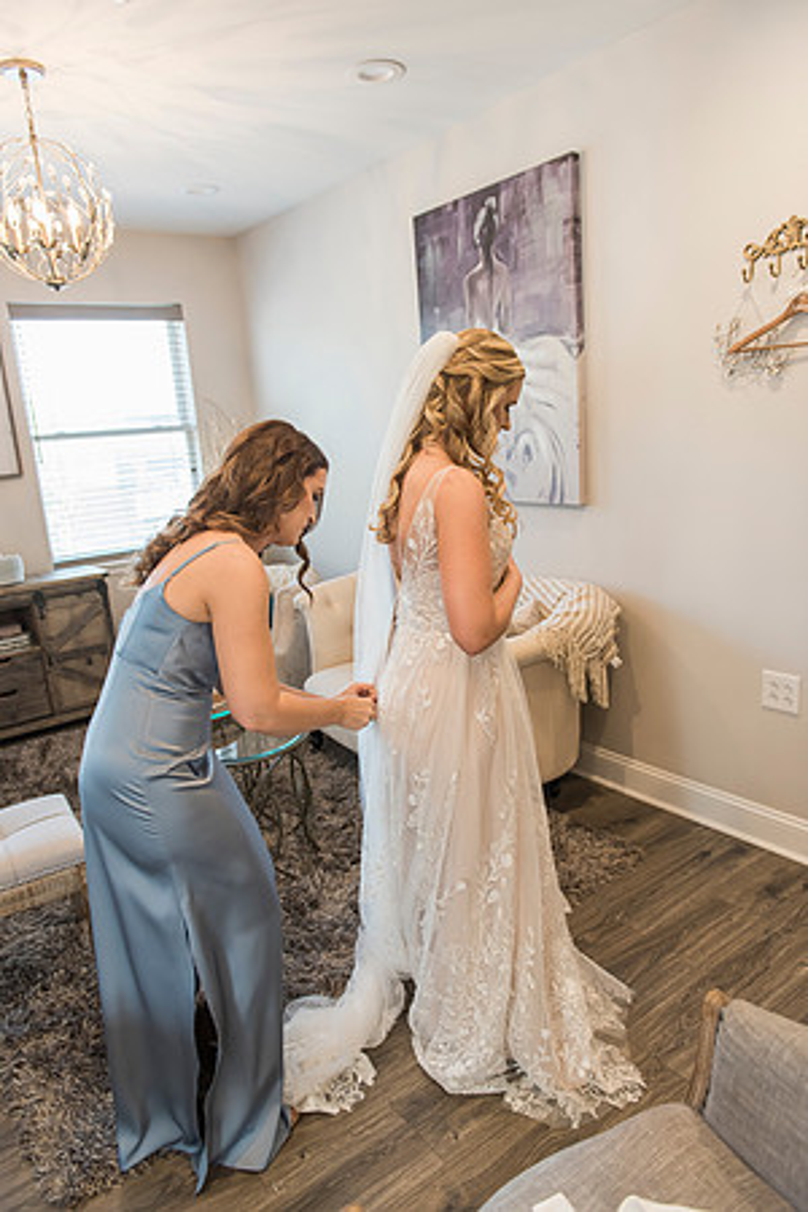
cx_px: 404
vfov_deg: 73.7
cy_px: 606
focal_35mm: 24
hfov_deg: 53.1
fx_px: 808
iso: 1000
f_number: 3.2
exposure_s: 1/200
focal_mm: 24
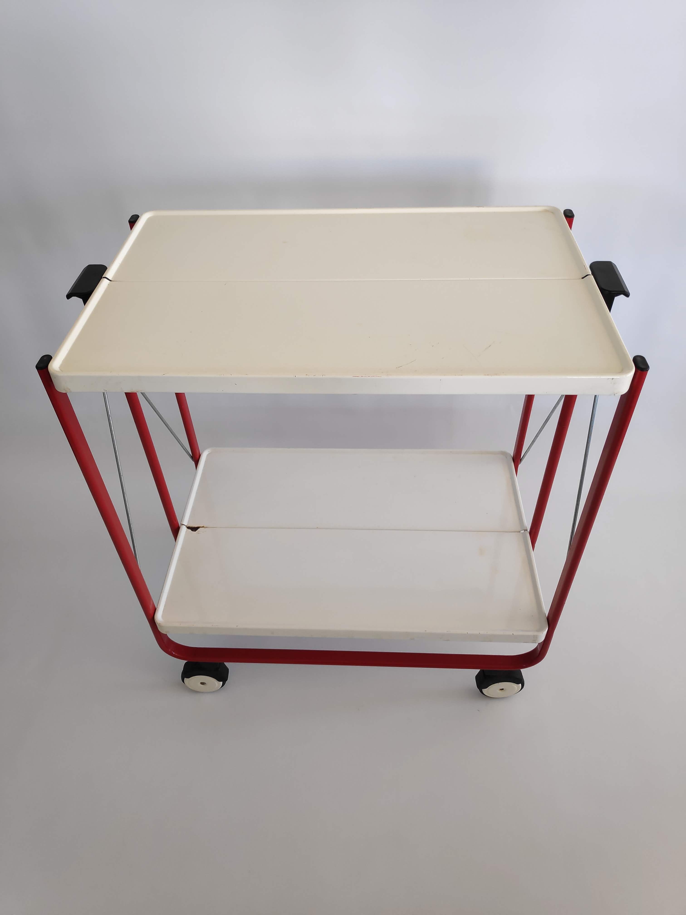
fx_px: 528
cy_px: 458
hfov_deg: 66.0
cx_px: 343
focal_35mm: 20
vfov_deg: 81.7
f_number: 1.9
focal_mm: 3.94
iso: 320
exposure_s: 1/100
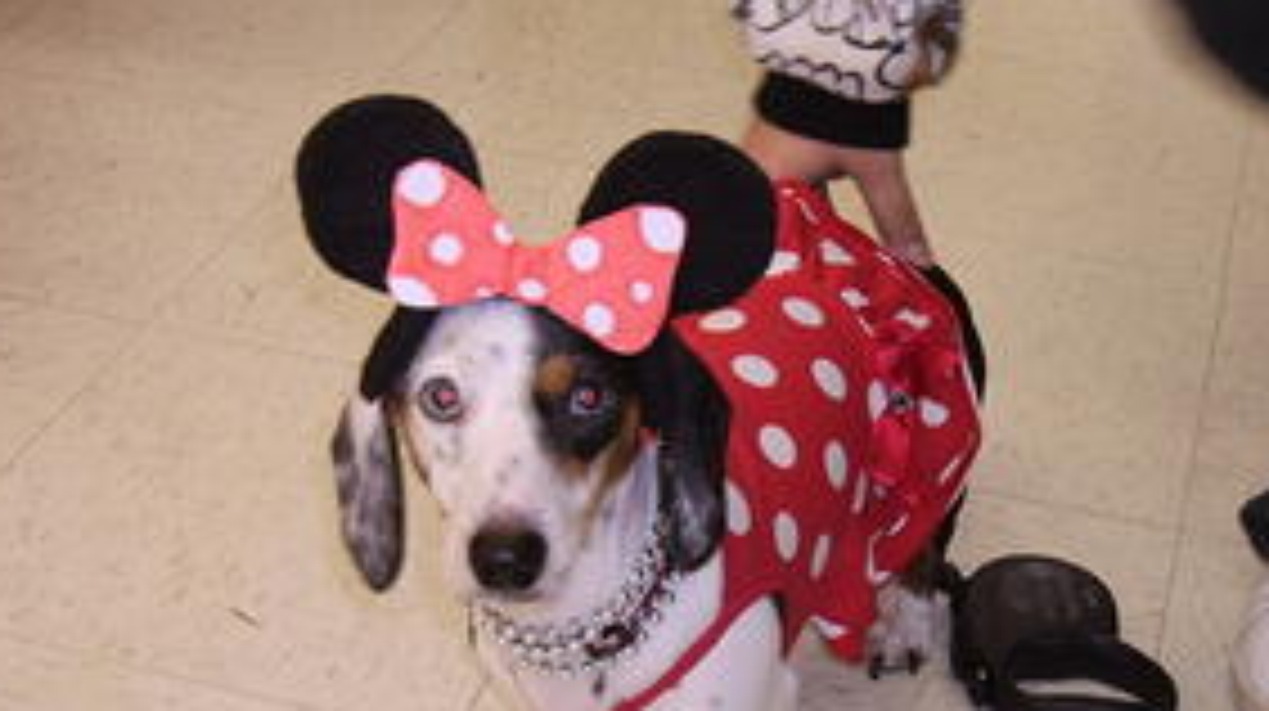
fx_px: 2185
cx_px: 628
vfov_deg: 18.4
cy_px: 531
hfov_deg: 32.4
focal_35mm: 65
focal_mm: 6.3
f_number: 3.9
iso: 100
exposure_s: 1/30
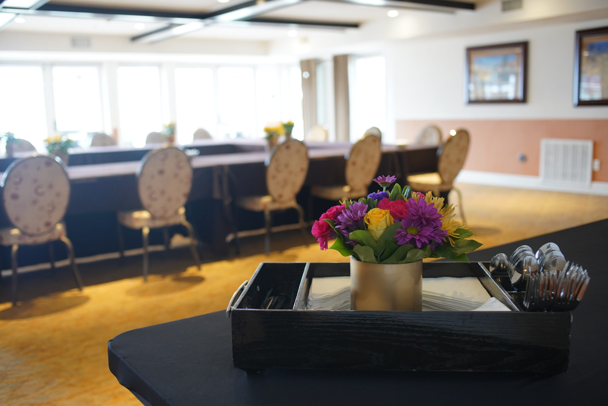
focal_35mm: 35
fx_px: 591
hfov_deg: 54.4
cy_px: 203
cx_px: 304
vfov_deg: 37.9
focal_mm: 35
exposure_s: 1/160
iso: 1600
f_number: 3.2
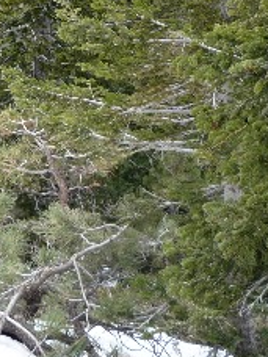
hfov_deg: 14.9
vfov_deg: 21.2
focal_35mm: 90
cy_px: 16
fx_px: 929
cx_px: -165
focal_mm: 5.2
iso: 100
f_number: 4
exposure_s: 1/250
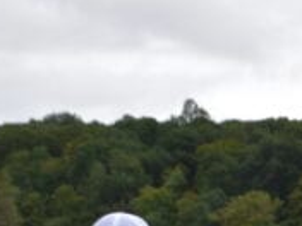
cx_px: 585
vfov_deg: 10.7
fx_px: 1160
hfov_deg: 13.0
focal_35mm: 133
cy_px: 358
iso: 250
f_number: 8
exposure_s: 1/250
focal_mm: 18
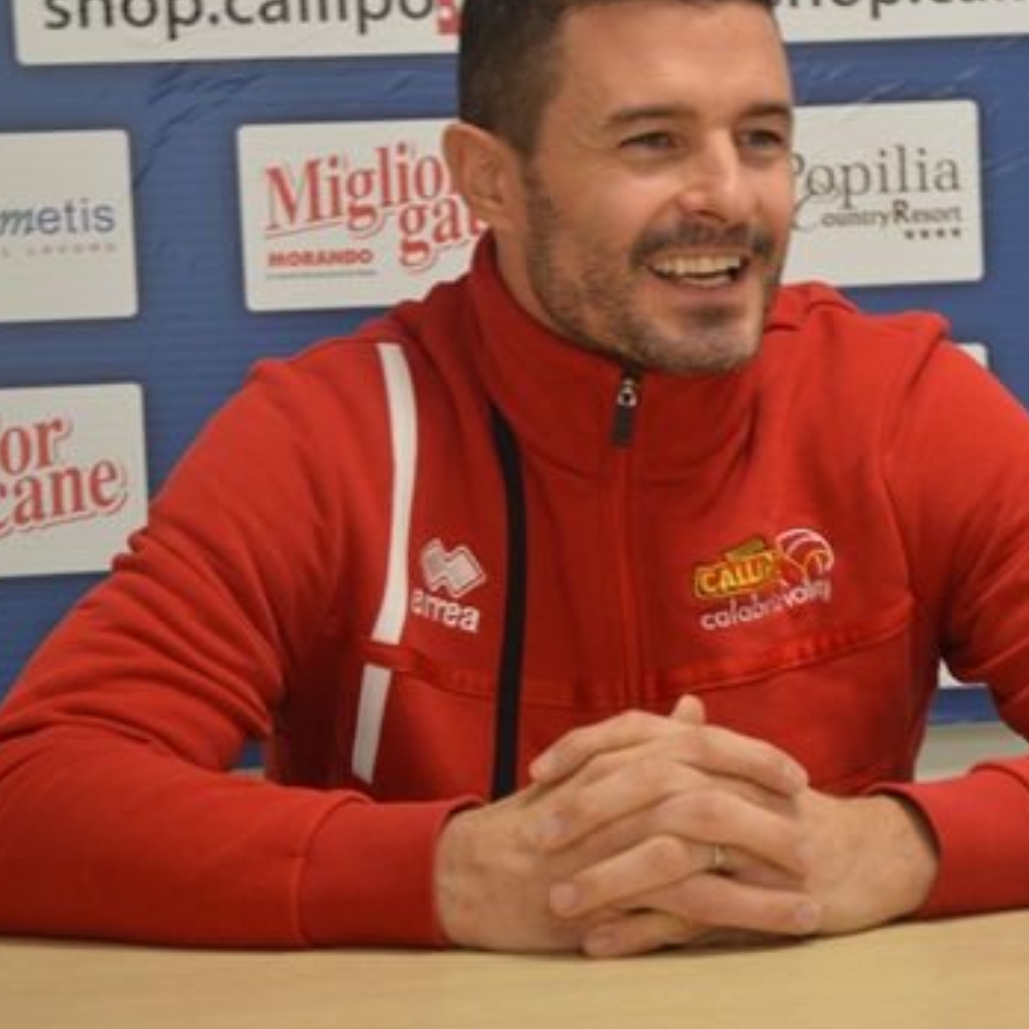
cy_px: 457
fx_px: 4305
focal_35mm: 128
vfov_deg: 13.6
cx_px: 757
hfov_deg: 13.6
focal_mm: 50
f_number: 5
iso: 400
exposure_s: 1/25
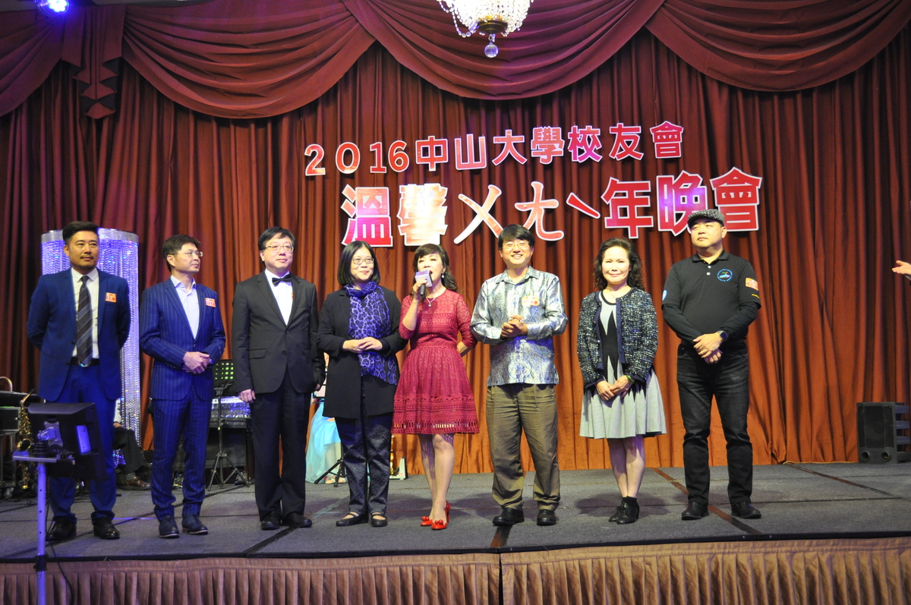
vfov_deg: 29.8
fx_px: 1137
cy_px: 302
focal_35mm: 45
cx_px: 456
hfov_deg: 43.7
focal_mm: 30
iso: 800
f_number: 4.5
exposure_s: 1/40
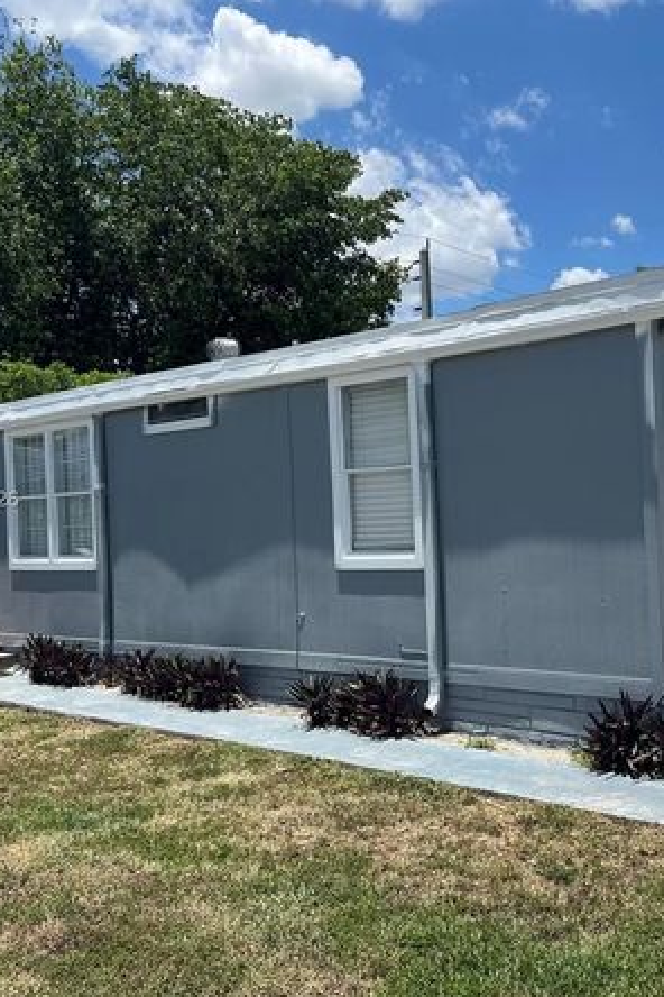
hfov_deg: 33.8
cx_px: 458
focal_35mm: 39
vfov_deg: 49.6
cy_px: 501
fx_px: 1079
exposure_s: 1/5319
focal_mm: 5.7
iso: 50
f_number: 1.5
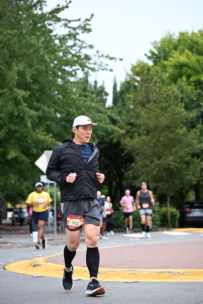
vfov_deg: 17.1
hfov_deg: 11.4
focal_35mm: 120
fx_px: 1014
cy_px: 152
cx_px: 102
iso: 1600
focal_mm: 120
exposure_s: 1/640
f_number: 4
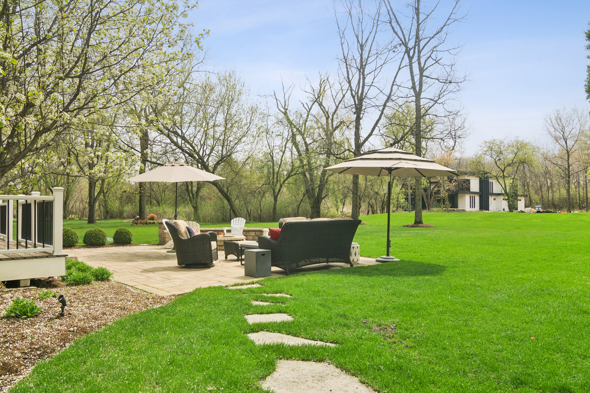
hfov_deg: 73.7
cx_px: 278
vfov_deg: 53.1
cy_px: 203
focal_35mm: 24
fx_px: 393
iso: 200
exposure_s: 1/250
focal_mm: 12
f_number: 8
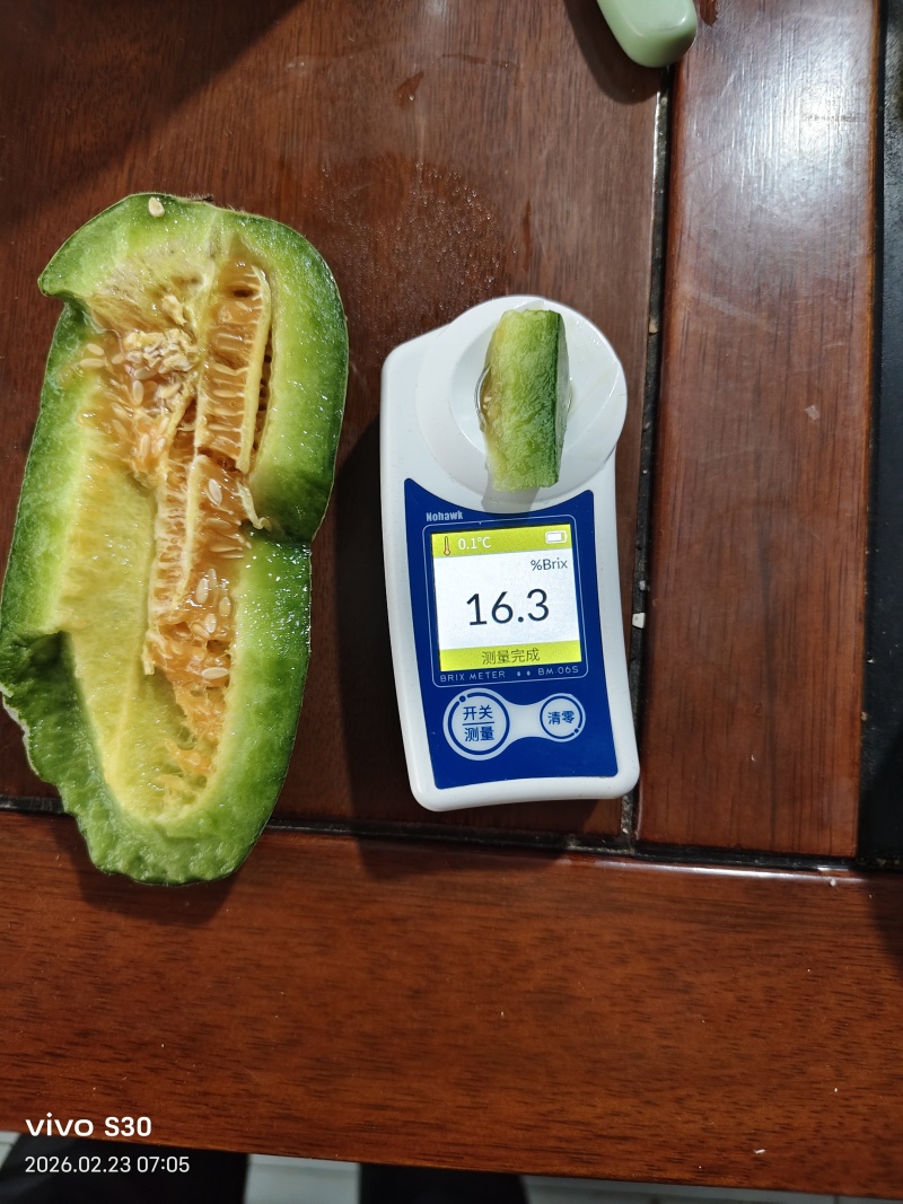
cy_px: 602
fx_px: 800
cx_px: 452
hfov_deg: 58.9
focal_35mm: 23
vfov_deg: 73.9
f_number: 1.88
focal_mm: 5.56
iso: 647
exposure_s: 1/50
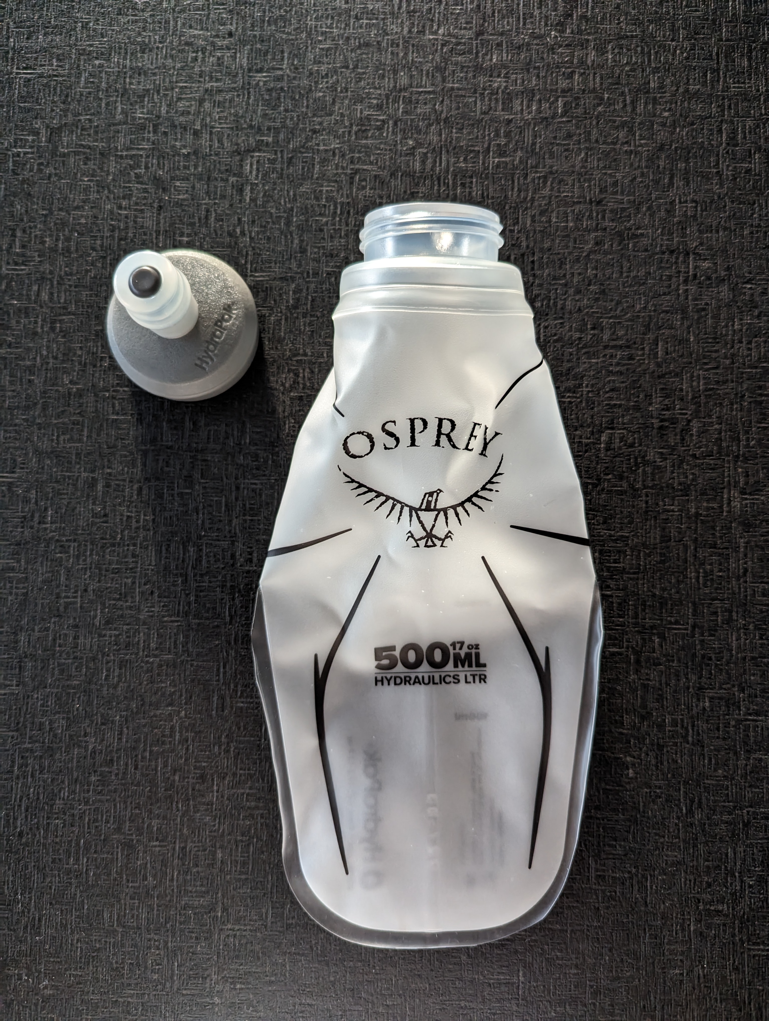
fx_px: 709
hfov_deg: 56.9
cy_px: 510
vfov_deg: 71.5
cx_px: 384
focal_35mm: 24
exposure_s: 1/23.8
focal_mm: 6.81
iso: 1164
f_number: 1.85
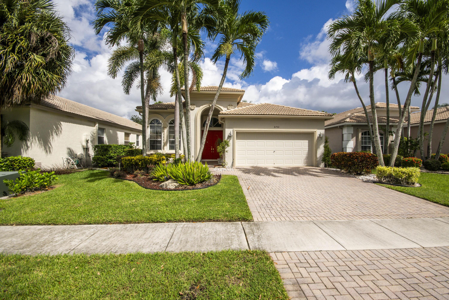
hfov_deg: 100.4
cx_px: 224
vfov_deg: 77.3
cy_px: 150
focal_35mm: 15
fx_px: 187
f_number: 8
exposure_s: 1/1000
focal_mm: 10
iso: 100
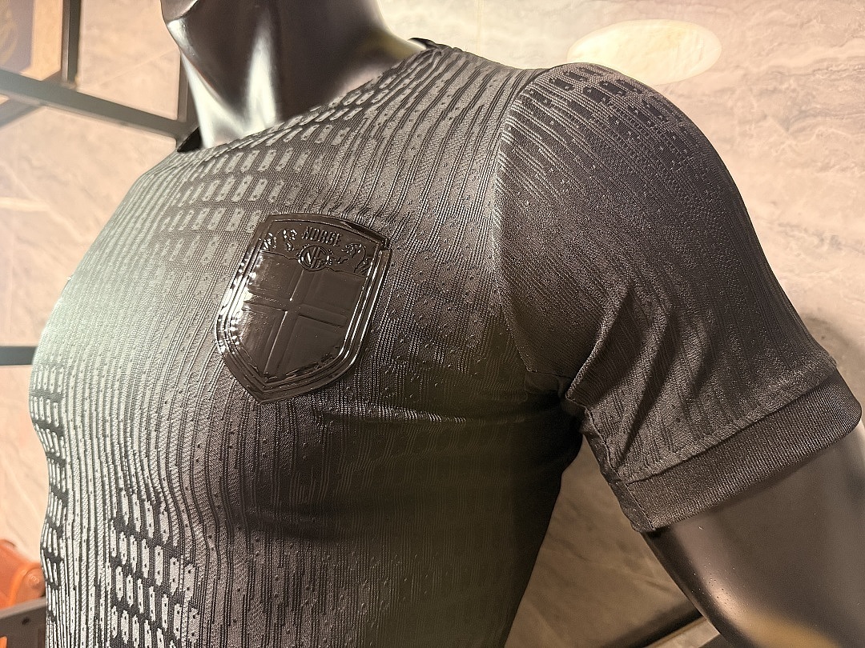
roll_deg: -2.2
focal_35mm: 24
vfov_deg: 56.8
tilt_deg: +1.1
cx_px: 432
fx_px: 600
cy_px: 324
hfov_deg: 71.6
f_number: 1.78
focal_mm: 6.76
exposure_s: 1/33
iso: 640
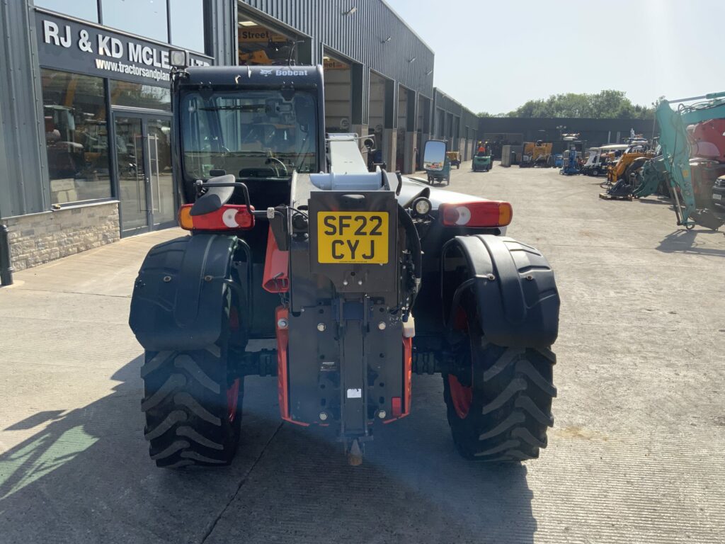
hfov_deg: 61.7
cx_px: 362
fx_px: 607
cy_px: 272
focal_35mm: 29
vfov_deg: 48.2
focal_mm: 3
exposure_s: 1/1412
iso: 16
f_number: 1.8
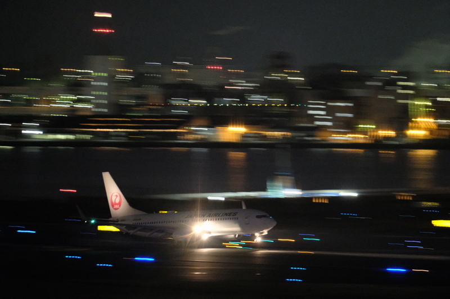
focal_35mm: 378
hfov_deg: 5.5
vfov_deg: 3.6
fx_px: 4721
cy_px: 150
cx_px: 225
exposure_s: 1/18
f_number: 5
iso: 10000
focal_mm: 252.1
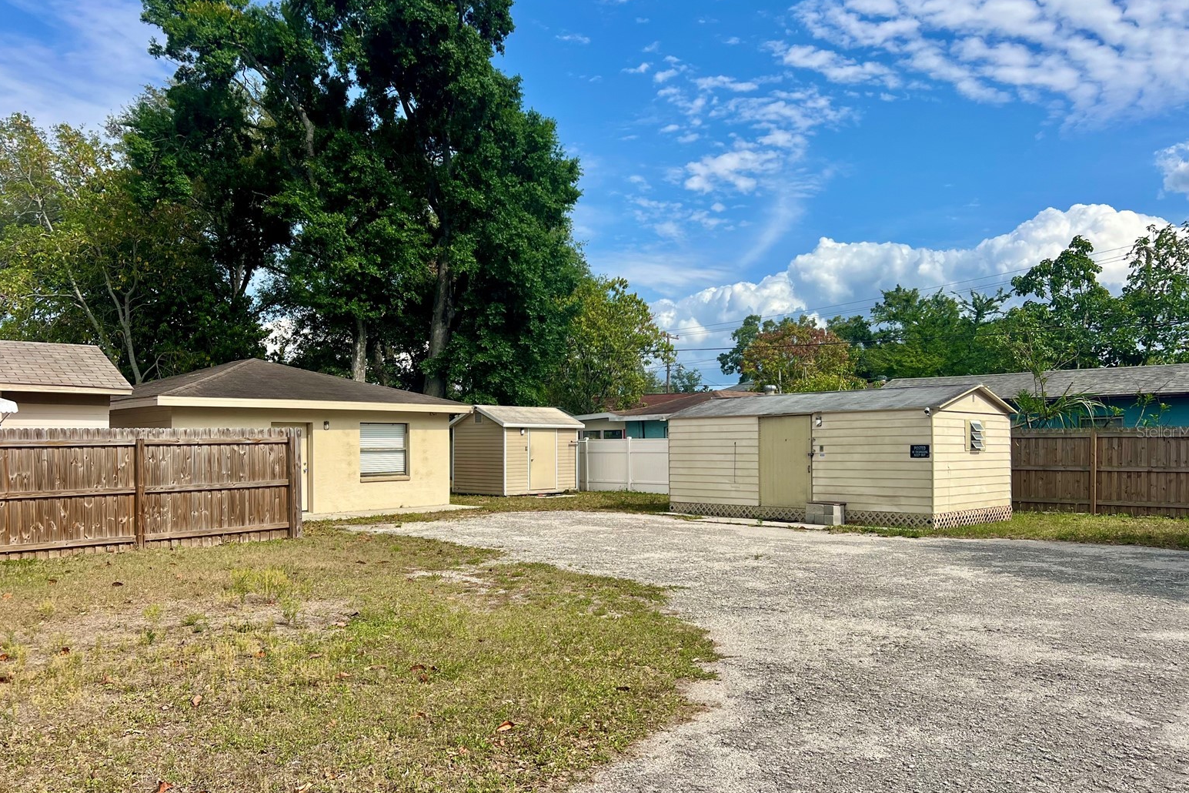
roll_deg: +1.4
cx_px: 593
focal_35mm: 28
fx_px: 925
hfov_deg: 65.5
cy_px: 431
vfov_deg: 46.4
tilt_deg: +0.7
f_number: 1.5
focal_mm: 5.7
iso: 50
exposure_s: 1/4444
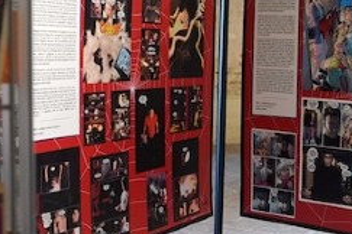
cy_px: 126
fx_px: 772
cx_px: 339
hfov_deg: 24.7
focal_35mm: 79
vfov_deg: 17.3
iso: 2000
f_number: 2.8
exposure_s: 1/160
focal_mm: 16
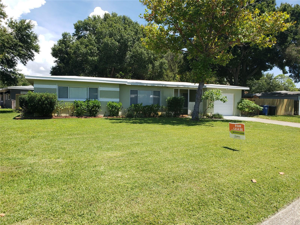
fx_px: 225
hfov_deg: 67.3
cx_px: 150
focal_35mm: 26
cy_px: 112
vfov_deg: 53.1
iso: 50
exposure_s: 1/1019
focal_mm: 4.3
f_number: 2.4
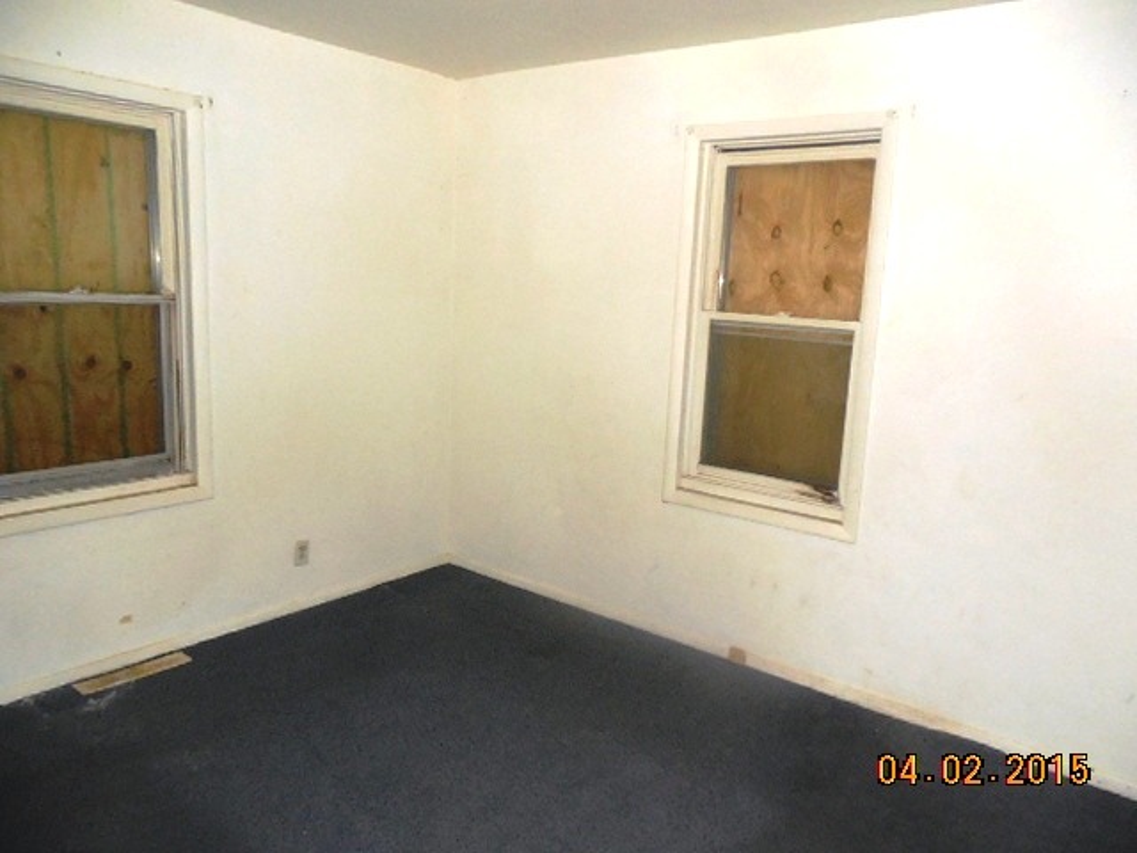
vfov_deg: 54.9
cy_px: 426
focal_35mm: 25
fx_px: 821
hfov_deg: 69.4
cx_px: 568
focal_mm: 4.5
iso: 720
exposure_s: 1/25
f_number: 6.6
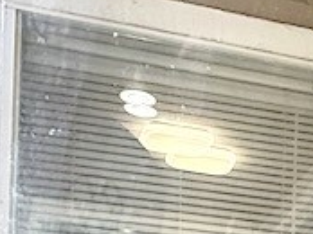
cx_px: 452
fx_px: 930
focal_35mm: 103
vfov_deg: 12.6
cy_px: 470
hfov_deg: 17.4
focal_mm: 2.22
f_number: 2.2
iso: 500
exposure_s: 1/120
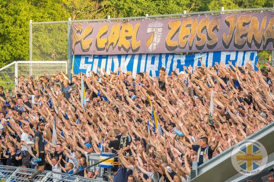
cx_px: 137
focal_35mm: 214
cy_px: 91
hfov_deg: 9.6
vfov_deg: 6.4
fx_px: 1629
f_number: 4
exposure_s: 1/1000
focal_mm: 78.39
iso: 500
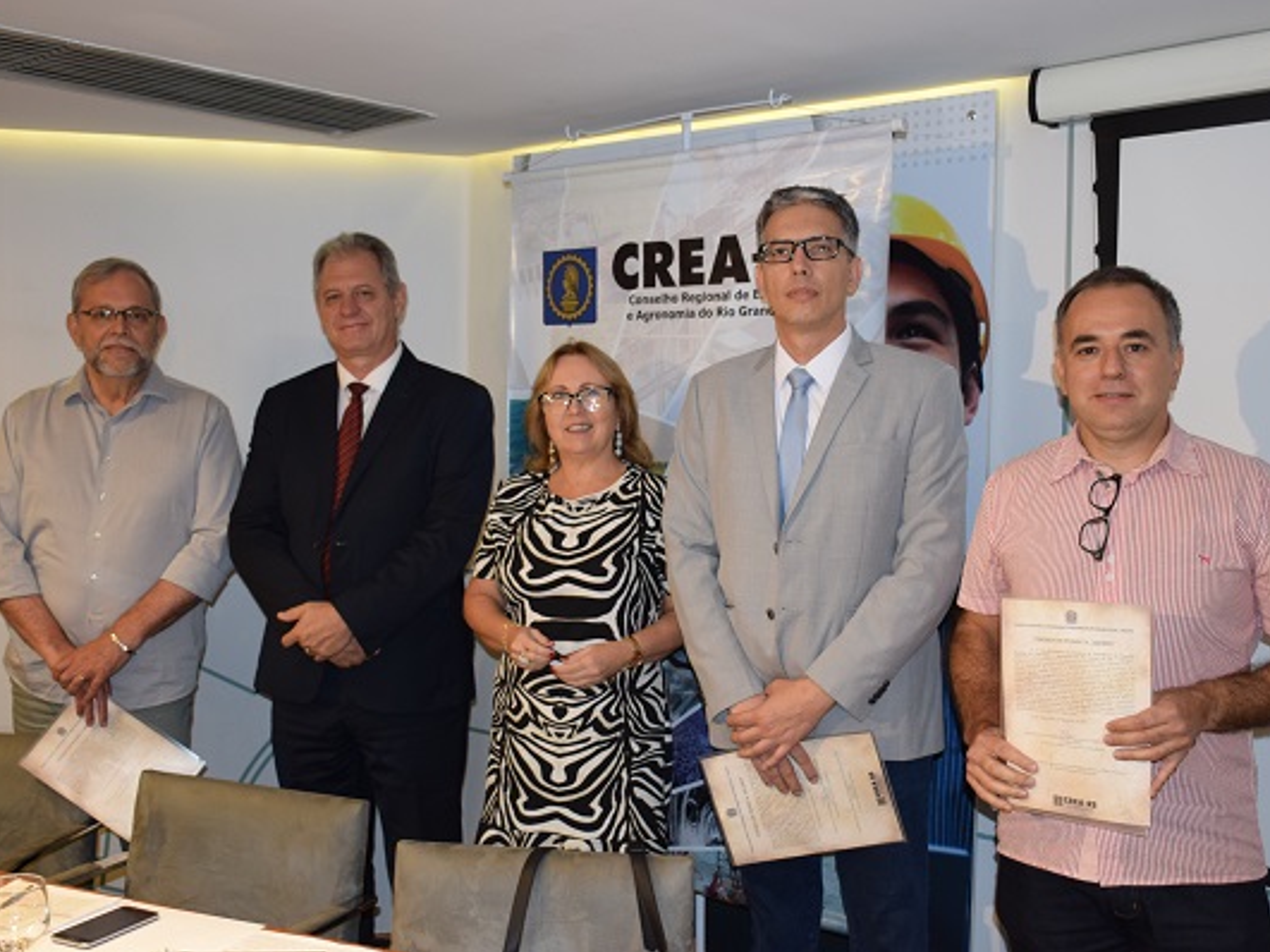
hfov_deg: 49.5
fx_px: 1377
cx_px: 646
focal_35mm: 38
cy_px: 475
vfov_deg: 38.1
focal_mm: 23
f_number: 4
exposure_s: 1/60
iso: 800
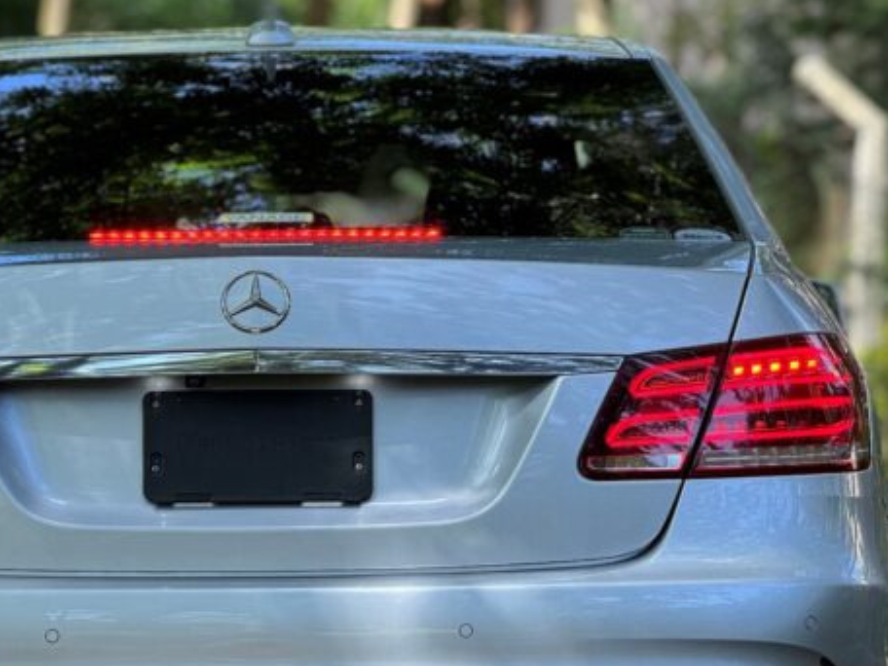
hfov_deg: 9.8
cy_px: 483
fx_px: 5182
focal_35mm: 202
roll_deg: -2.4
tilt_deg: -1.6
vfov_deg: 7.3
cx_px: 323
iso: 50
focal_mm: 15.66
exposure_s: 1/100
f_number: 2.8
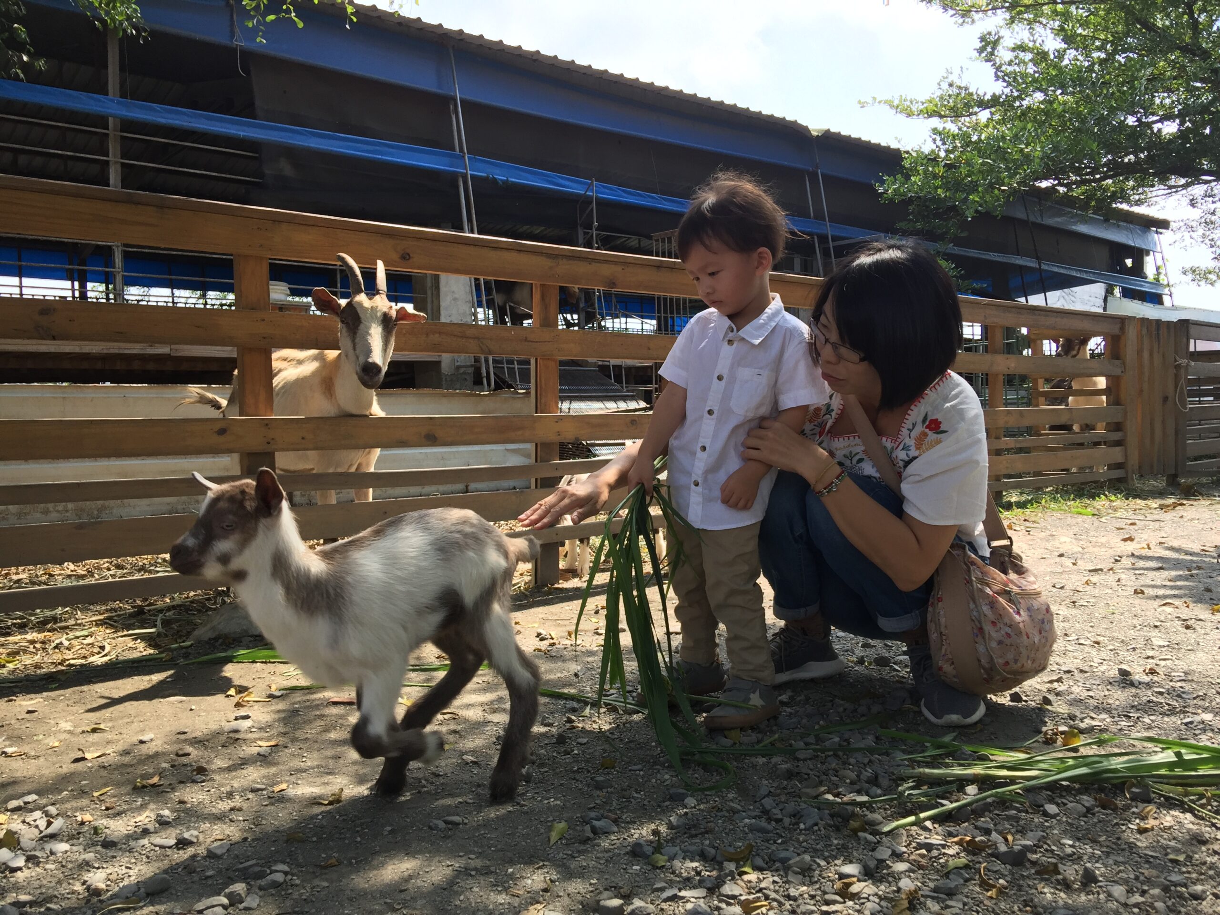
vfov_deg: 48.2
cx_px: 610
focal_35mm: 29
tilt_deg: -2.2
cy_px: 458
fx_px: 1022
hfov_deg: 61.7
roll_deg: -0.8
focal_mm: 4.15
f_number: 2.2
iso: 32
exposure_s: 1/460
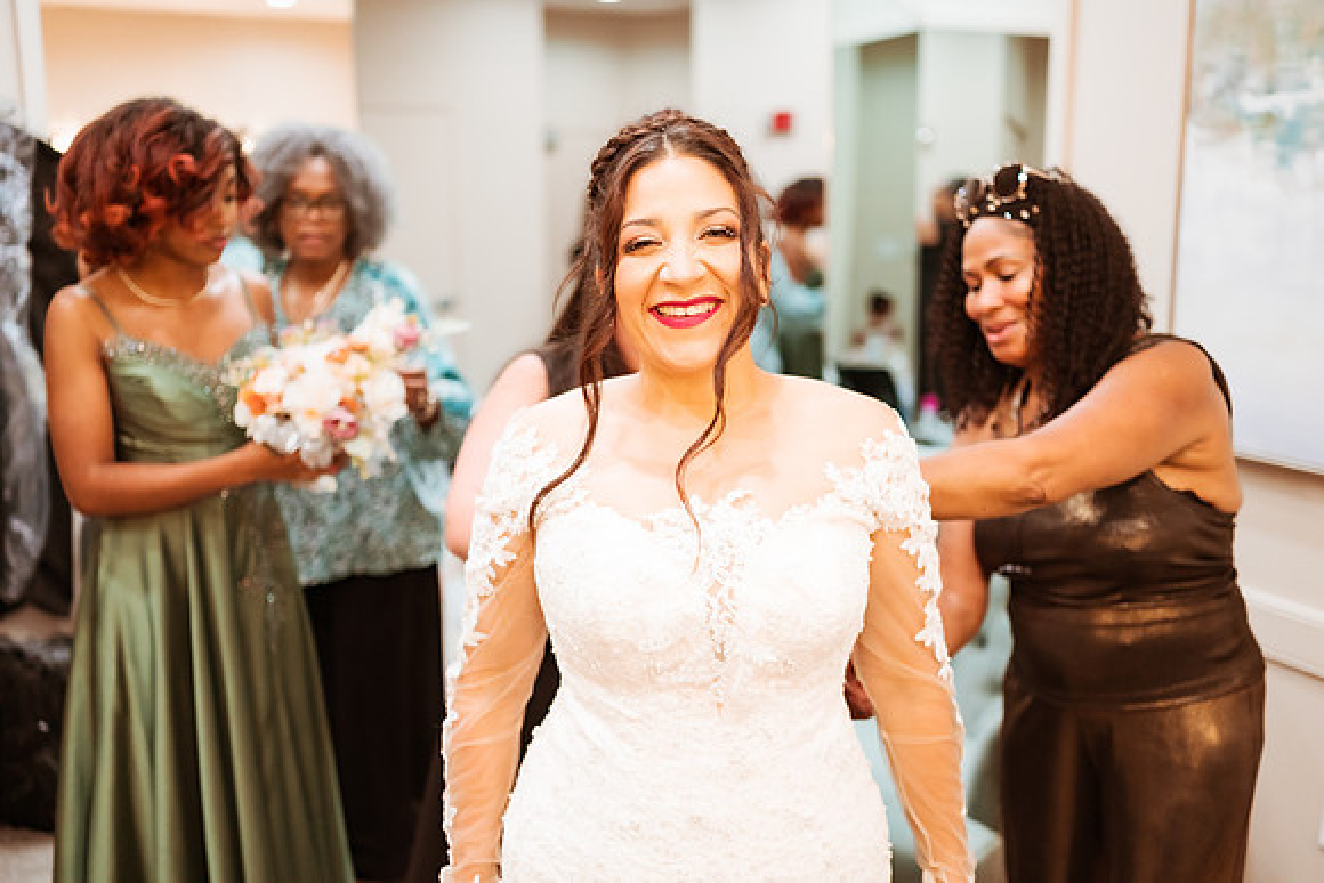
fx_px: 1287
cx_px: 662
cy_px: 442
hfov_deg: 54.4
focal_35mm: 35
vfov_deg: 37.9
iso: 1250
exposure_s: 1/400
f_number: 1.8
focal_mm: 35
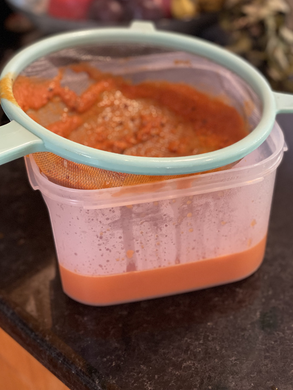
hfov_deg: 25.7
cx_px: 154
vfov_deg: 33.7
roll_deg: +1.1
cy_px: 177
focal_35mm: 57
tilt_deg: -36.8
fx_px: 643
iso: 400
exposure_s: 1/30
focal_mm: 6
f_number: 2
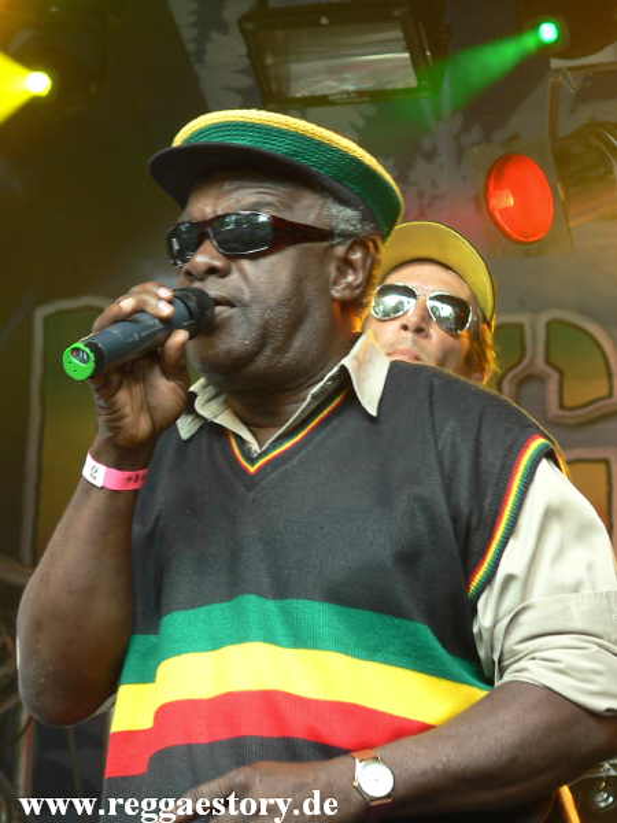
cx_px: 308
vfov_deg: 13.2
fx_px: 3565
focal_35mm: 150
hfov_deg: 9.9
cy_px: 412
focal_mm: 25.7
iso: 64
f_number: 3.3
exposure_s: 1/40
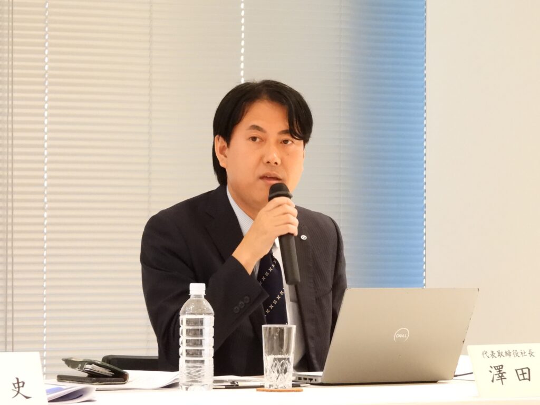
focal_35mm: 220
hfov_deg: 9.0
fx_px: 3432
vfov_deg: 6.8
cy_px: 202
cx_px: 270
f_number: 4.5
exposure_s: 1/40
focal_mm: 39.3
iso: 1600
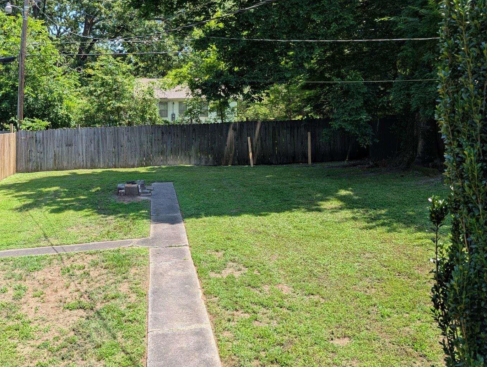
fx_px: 493
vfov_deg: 40.7
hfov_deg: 51.4
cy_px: 154
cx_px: 154
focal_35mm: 35
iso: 18
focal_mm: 6.9
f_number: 1.68
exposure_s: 1/375
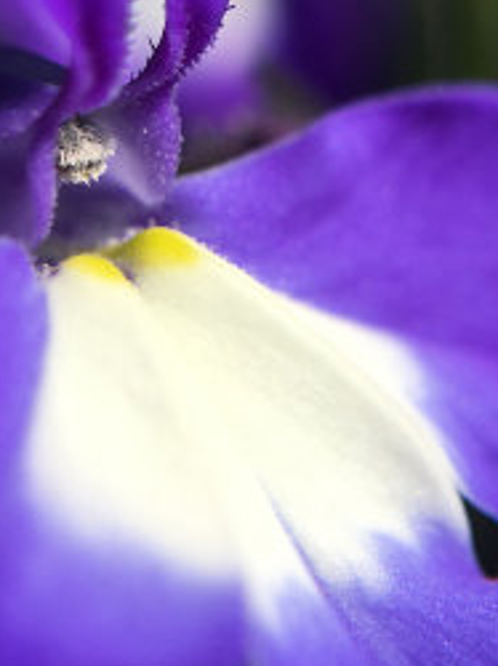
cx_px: 286
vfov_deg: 27.1
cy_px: 176
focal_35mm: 71
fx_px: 1364
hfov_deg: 20.7
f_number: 2.2
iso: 25
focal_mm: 4.15
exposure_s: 1/1876
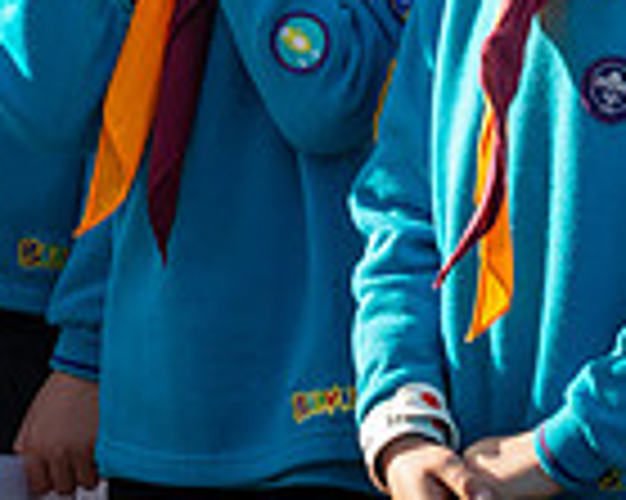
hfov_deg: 4.0
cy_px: -455
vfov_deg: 3.2
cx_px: 80
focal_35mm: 478
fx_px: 8850
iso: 640
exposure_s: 1/250
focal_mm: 105
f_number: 10
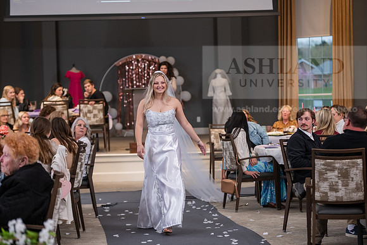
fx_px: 999
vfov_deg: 14.0
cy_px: 122
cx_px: 184
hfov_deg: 20.8
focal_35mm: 98
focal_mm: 98
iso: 1250
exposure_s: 1/200
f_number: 3.5
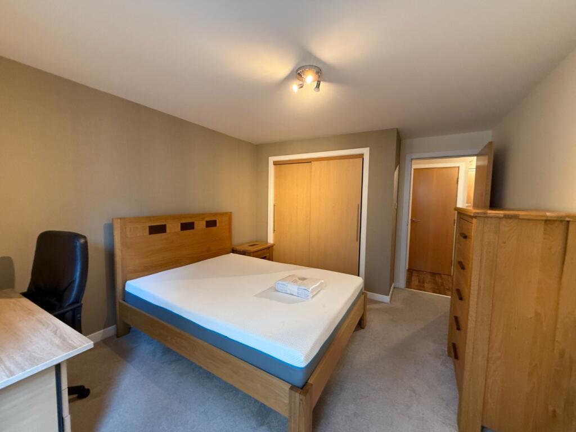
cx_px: 288
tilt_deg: -0.7
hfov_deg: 102.1
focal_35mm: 14
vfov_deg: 85.7
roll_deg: -1.9
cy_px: 216
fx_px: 233
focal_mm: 2.22
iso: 320
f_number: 2.2
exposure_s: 1/50
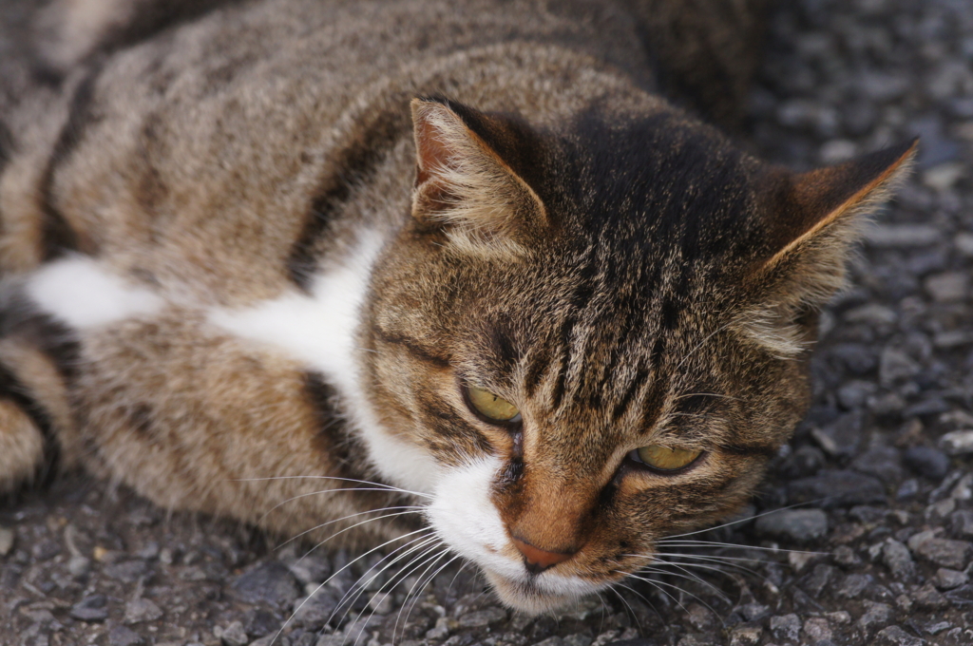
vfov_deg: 4.4
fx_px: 8503
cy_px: 323
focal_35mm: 315
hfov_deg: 6.5
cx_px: 486
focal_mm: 210
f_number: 5.6
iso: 640
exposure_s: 1/500
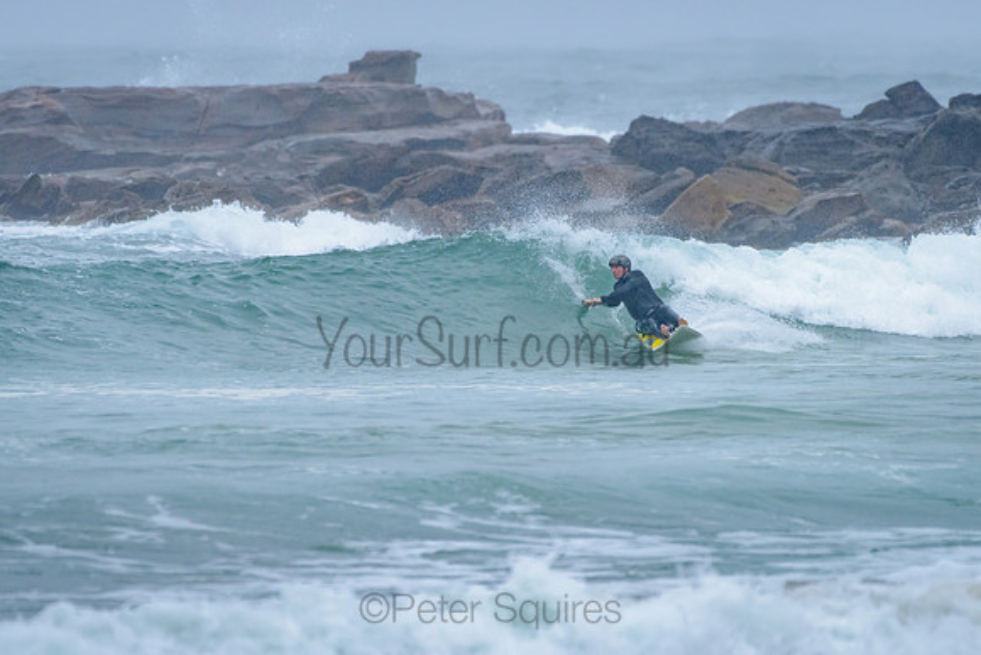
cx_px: 514
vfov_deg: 2.2
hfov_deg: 3.4
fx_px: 16715
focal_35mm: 613
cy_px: 302
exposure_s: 1/1000
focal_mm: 500
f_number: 5.6
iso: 1400
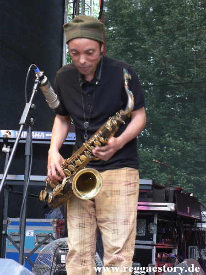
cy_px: 138
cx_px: 103
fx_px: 611
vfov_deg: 25.3
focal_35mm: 77
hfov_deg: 19.1
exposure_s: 1/30
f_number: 3.2
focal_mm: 13.1
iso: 100
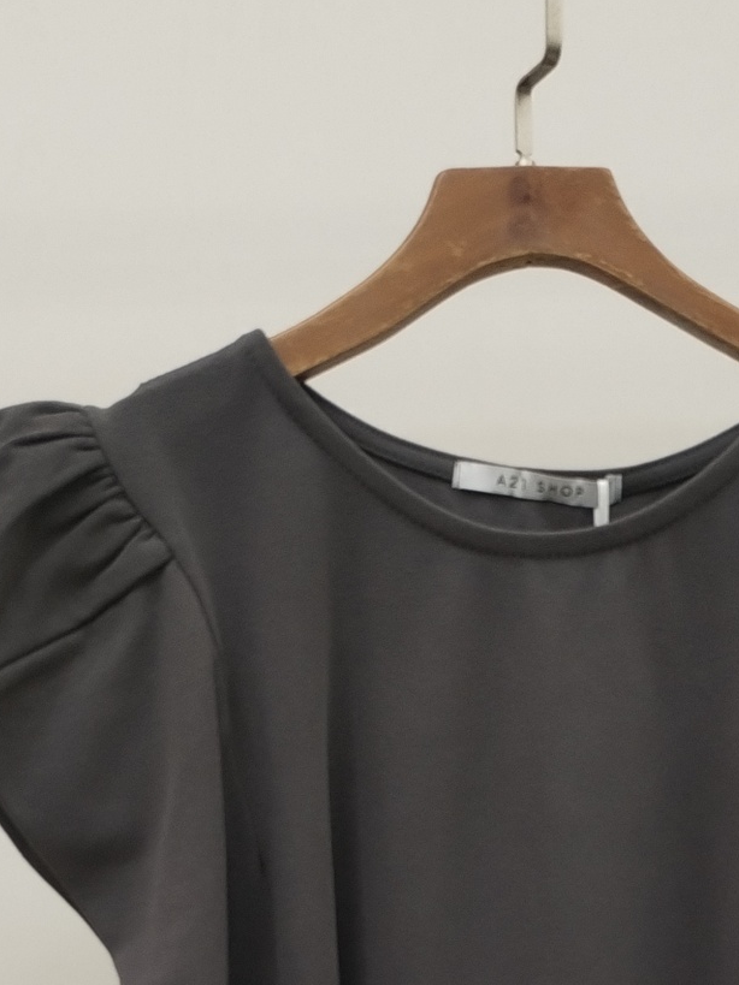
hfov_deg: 17.3
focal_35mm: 85
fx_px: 2420
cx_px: 546
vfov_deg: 21.5
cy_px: 1158
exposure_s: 1/120
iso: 272
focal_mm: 4.75
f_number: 1.8
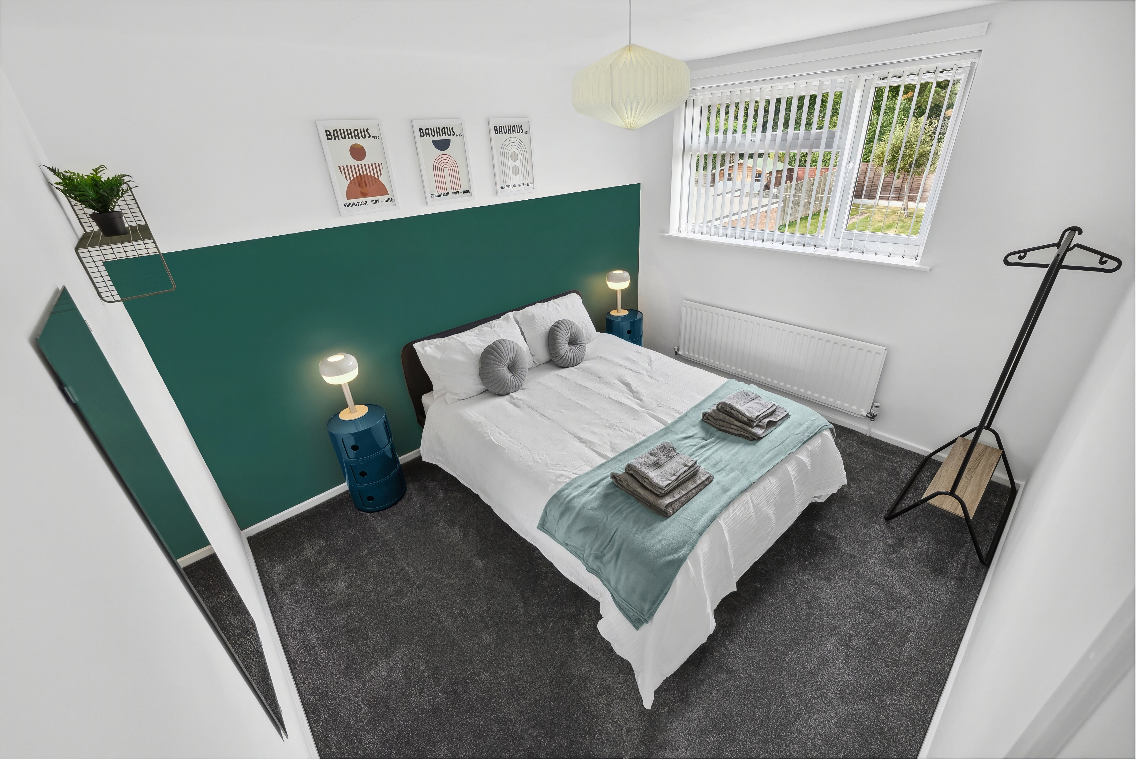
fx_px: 442
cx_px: 568
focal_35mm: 14
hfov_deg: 104.2
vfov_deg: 81.3
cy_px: 380
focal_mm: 14
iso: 400
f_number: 8
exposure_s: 1/20
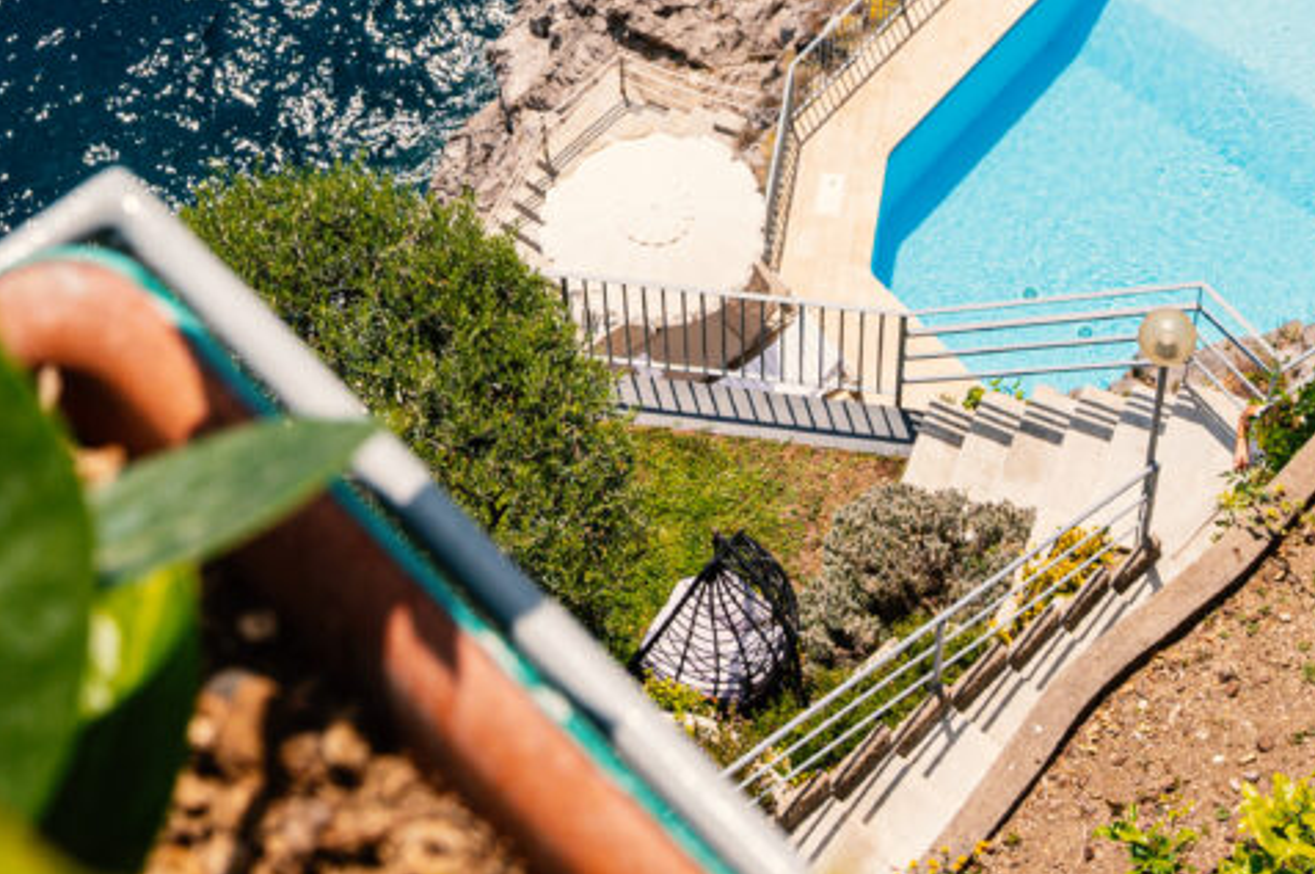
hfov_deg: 25.4
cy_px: -28
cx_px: 640
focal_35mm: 80
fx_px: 2919
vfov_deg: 16.6
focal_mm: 30
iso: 160
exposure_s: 1/250
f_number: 11
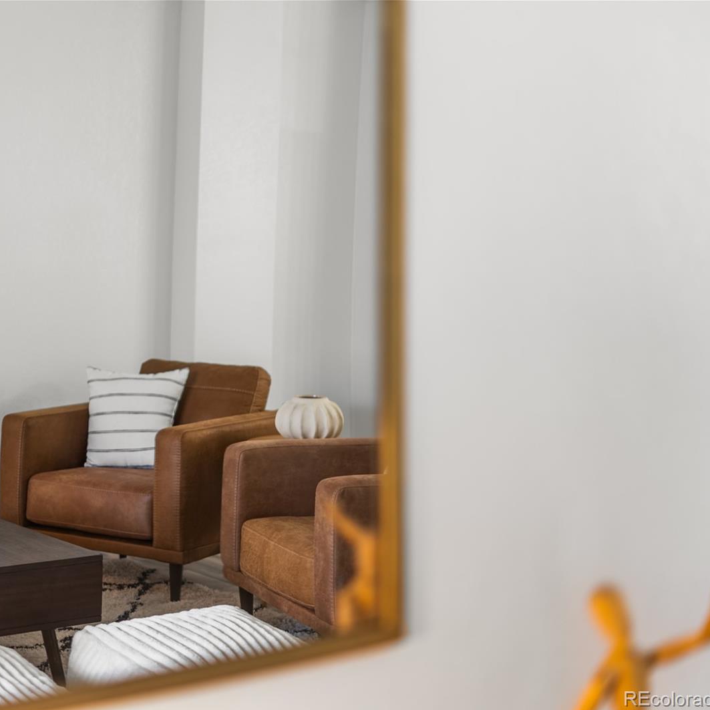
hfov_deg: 26.6
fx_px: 1485
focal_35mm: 64
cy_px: 356
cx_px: 198
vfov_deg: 26.9
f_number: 1.8
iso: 200
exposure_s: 1/30
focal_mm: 50
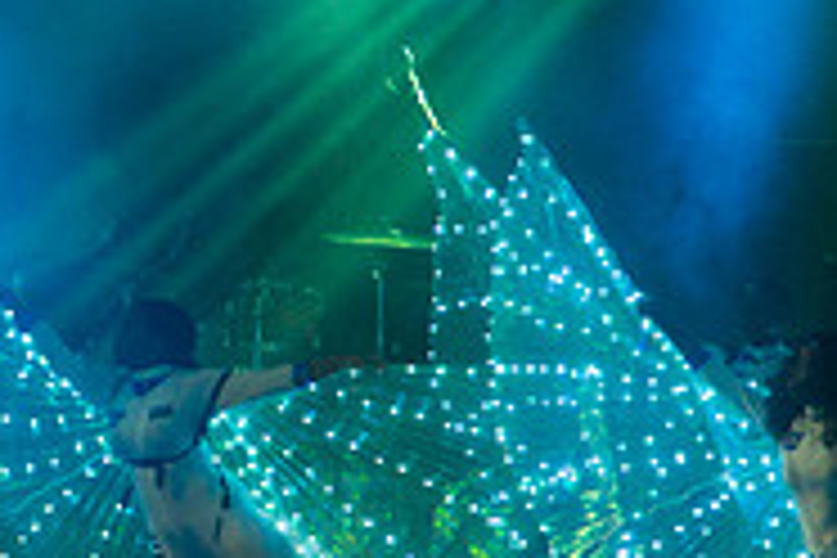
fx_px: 16646
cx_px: -392
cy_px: 324
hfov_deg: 2.9
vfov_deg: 1.9
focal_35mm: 716
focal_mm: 230
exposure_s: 1/200
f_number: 5.6
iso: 4000
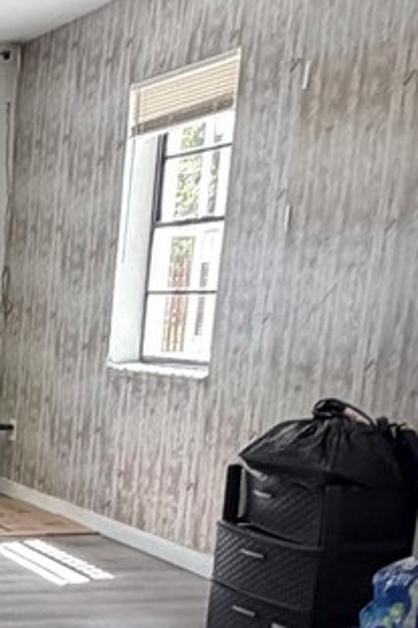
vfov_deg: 25.5
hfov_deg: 14.5
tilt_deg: -10.6
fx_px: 1308
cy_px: 642
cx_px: -458
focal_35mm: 75
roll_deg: +1.5
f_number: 2.2
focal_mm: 2.22
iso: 250
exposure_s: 1/121
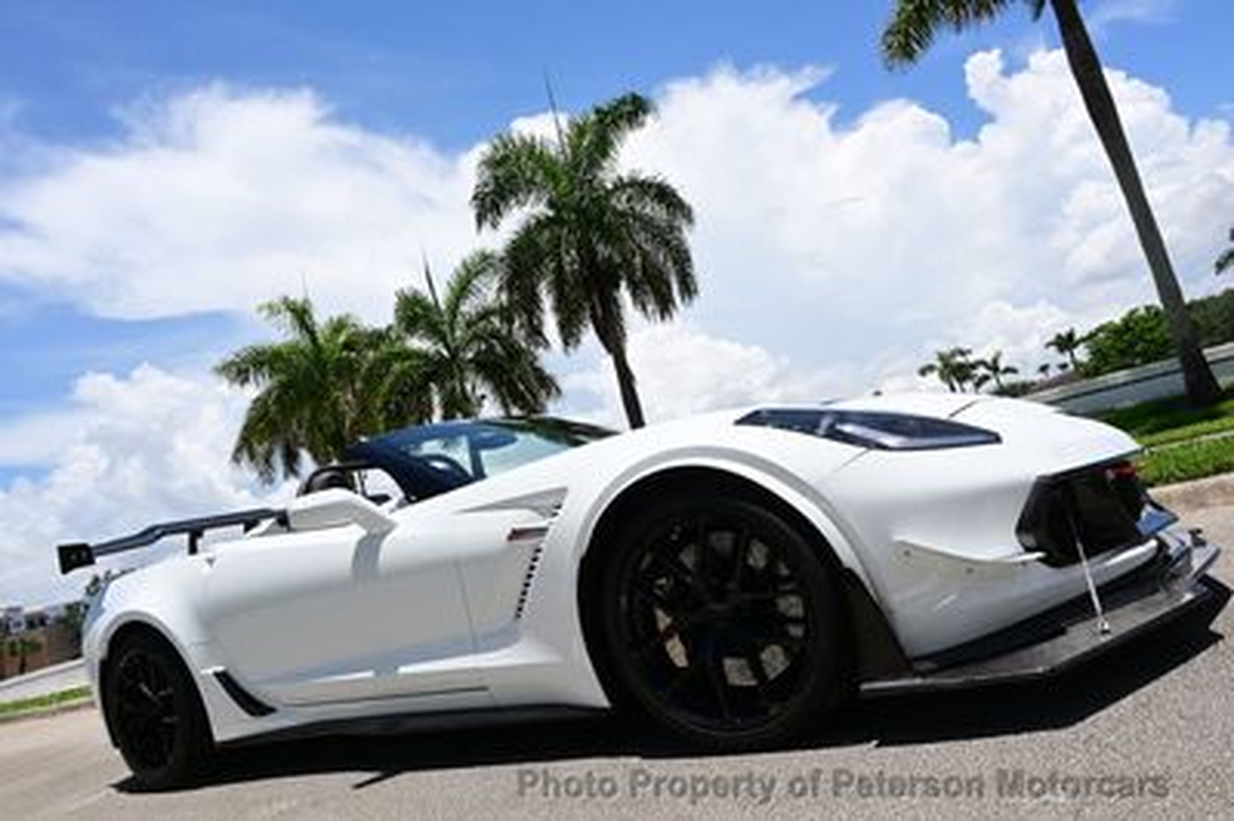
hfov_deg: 73.8
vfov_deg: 53.1
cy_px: 410
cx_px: 617
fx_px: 822
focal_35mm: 24
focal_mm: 16
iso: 100
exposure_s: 1/320
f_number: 9
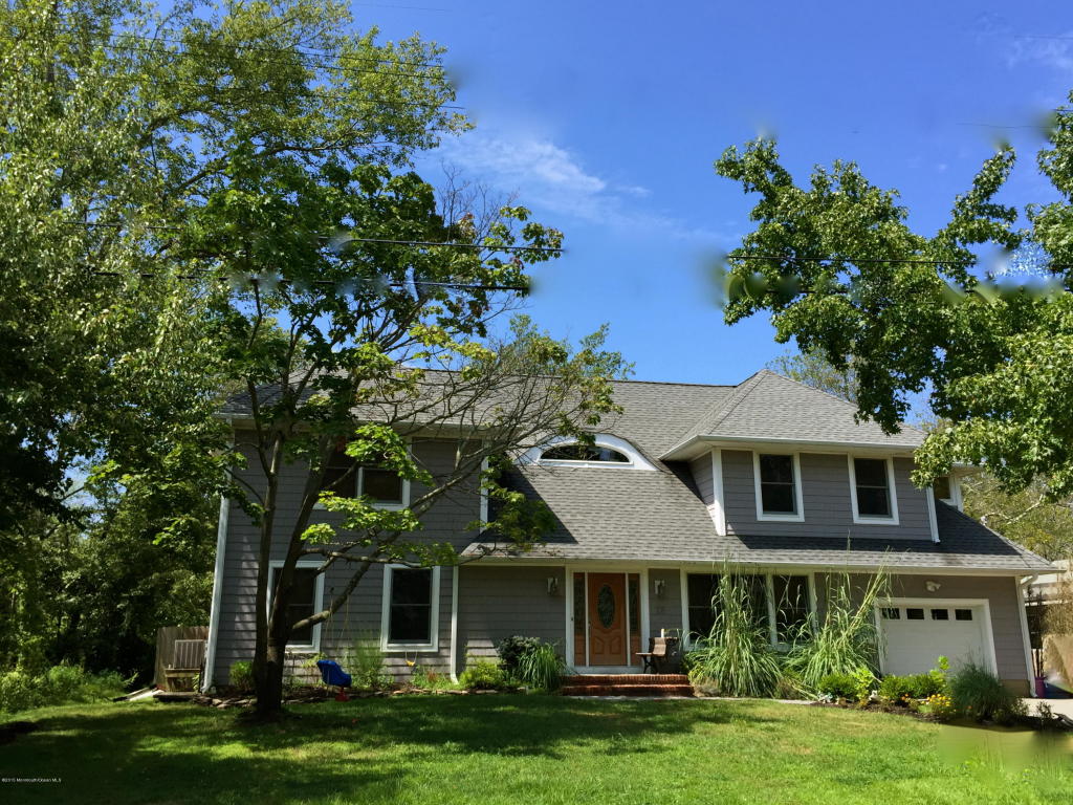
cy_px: 402
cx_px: 536
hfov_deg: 61.7
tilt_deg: +17.5
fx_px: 899
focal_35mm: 29
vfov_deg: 48.2
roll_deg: -1.3
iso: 32
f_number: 2.2
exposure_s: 1/1068
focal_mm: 4.15
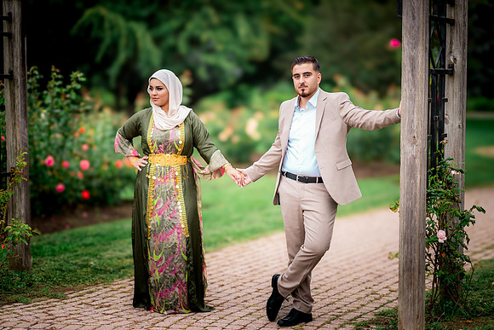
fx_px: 1167
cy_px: 165
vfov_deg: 16.1
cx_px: 247
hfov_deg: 23.9
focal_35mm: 85
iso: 100
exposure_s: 1/2000
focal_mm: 85
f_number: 1.4
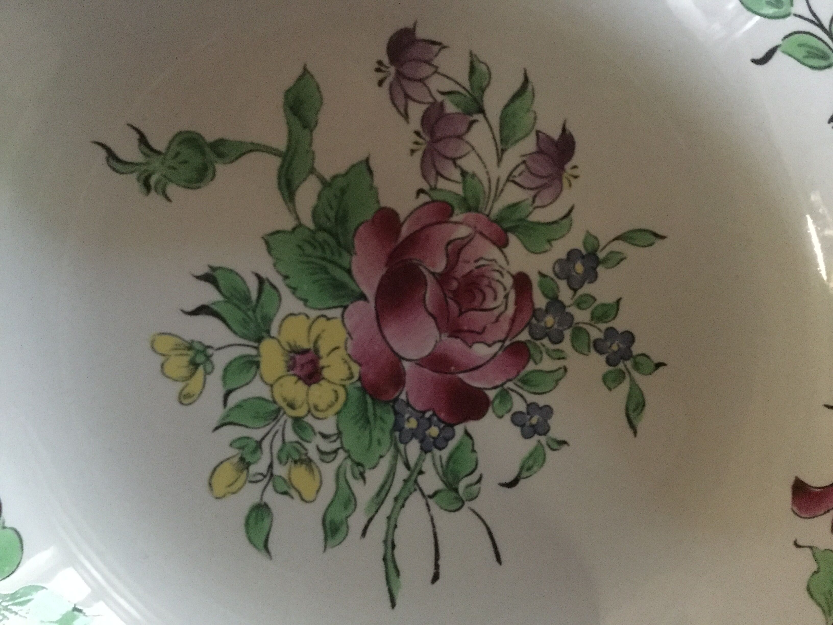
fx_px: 746
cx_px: 416
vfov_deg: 45.4
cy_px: 312
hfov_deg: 58.4
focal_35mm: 31
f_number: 2.4
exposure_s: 1/17
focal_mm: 3.3
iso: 800
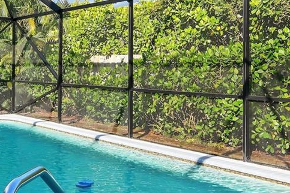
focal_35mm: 53
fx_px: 427
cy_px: 74
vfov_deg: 25.5
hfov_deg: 36.6
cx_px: 70
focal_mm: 16
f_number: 11
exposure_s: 1/60
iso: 200
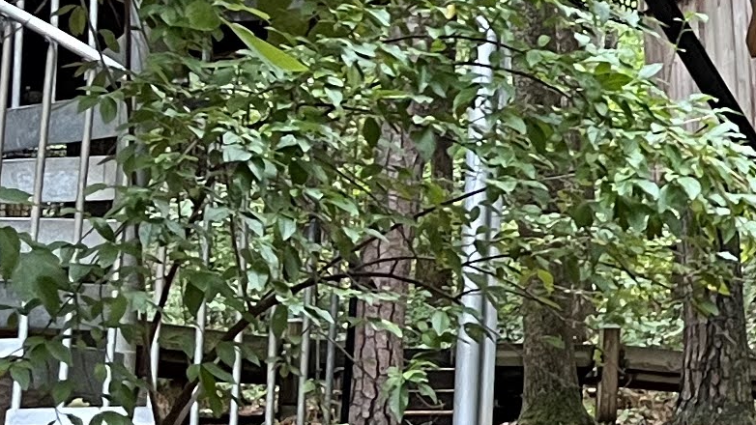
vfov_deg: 8.2
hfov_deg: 13.2
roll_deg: +2.1
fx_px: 2927
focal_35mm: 146
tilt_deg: +13.3
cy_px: -189
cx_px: 1389
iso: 125
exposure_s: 1/71
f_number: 1.6
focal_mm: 5.1
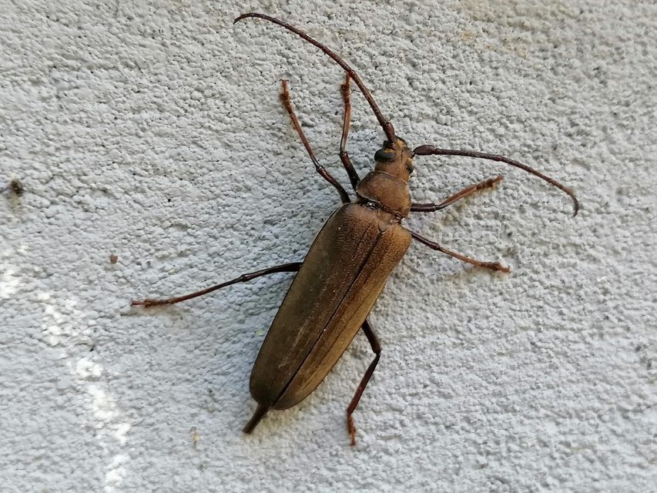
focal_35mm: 55
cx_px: 328
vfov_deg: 26.6
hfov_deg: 34.9
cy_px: 246
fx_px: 1044
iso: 80
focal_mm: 4.75
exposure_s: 1/50
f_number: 1.8
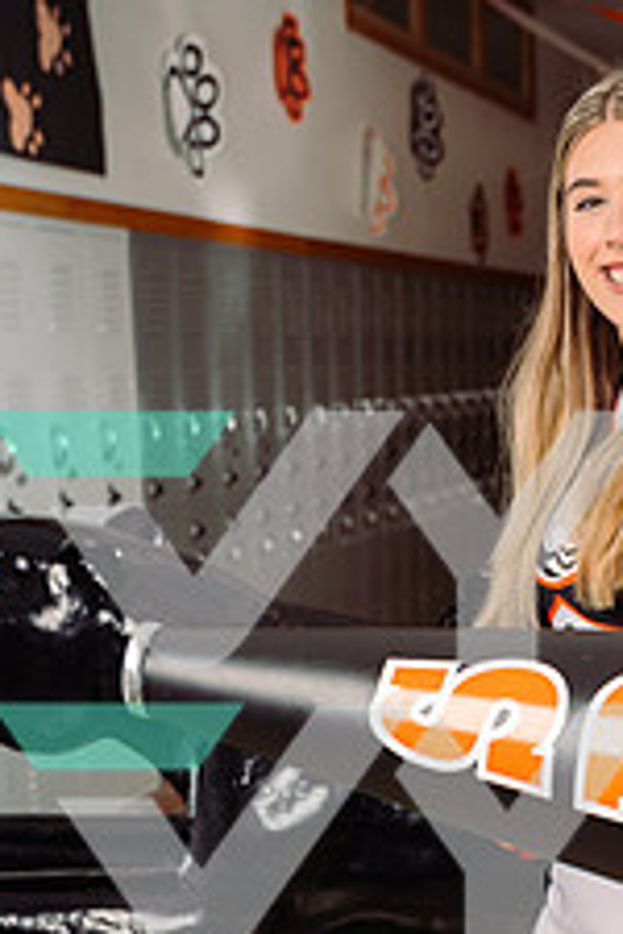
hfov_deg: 15.6
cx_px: 606
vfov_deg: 23.1
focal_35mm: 86
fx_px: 2232
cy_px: 834
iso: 125
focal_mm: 43
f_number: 4.5
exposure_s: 1/250
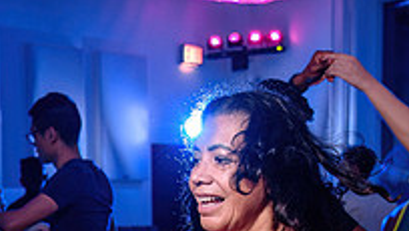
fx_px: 1031
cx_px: 94
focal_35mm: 95
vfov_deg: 12.2
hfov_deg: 22.2
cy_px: 332
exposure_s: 1/80
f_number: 3.2
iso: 800
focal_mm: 28
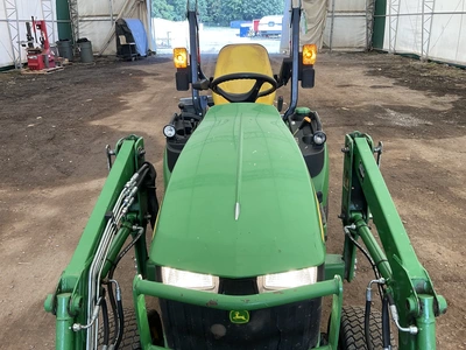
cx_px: 233
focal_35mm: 29
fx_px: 390
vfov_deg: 48.2
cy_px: 175
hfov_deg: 61.7
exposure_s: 1/122
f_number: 1.8
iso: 25
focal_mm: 3
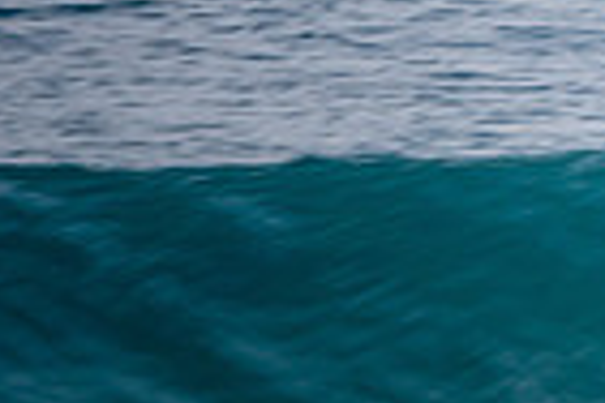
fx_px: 37574
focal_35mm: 2236
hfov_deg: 0.9
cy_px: 41
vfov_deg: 0.6
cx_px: 1108
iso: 100
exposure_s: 1/40
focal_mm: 320
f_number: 10
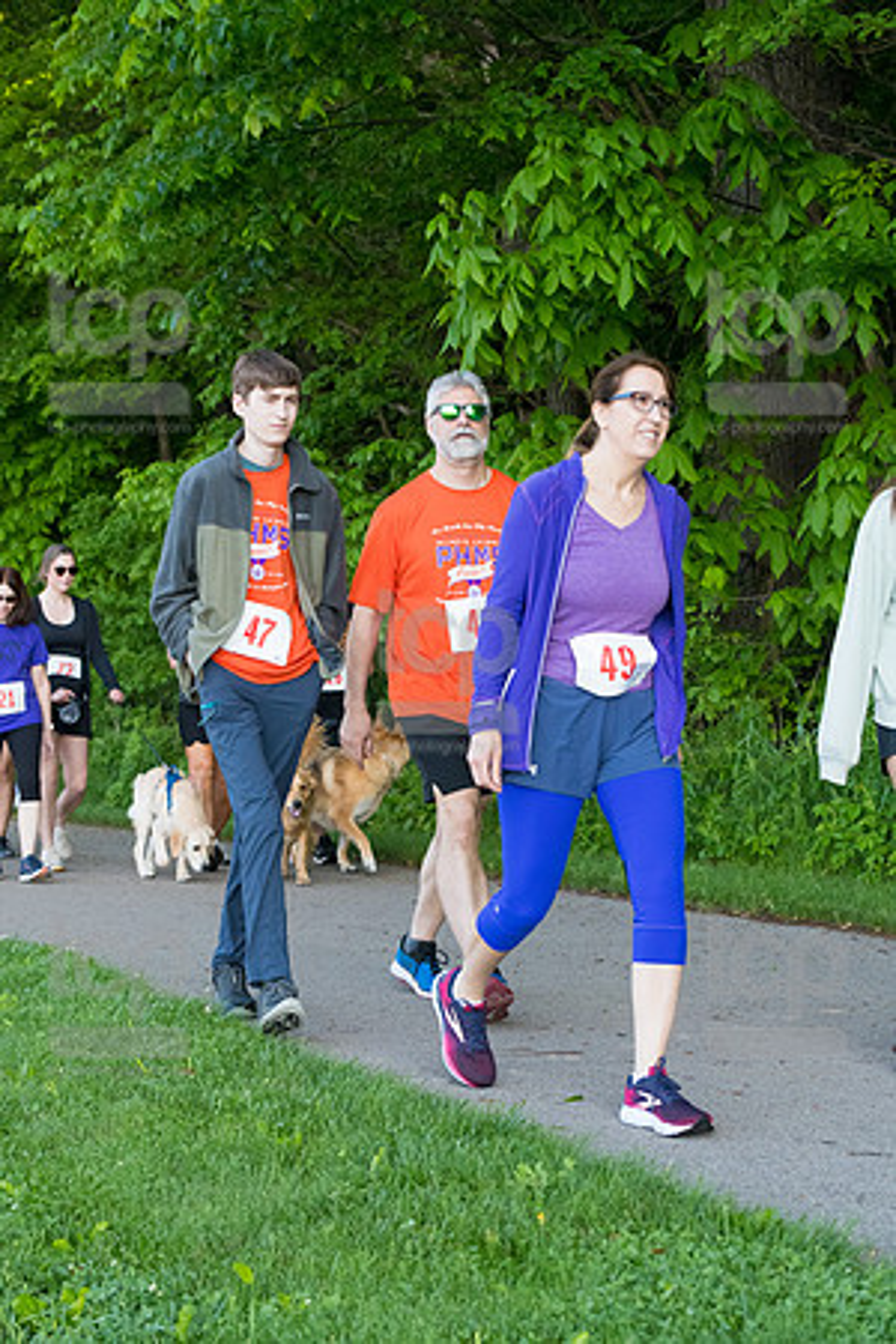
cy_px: 672
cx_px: 448
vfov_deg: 28.8
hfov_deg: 19.5
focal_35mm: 70
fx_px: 2613
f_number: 5.6
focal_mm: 70
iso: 4000
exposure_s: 1/1600
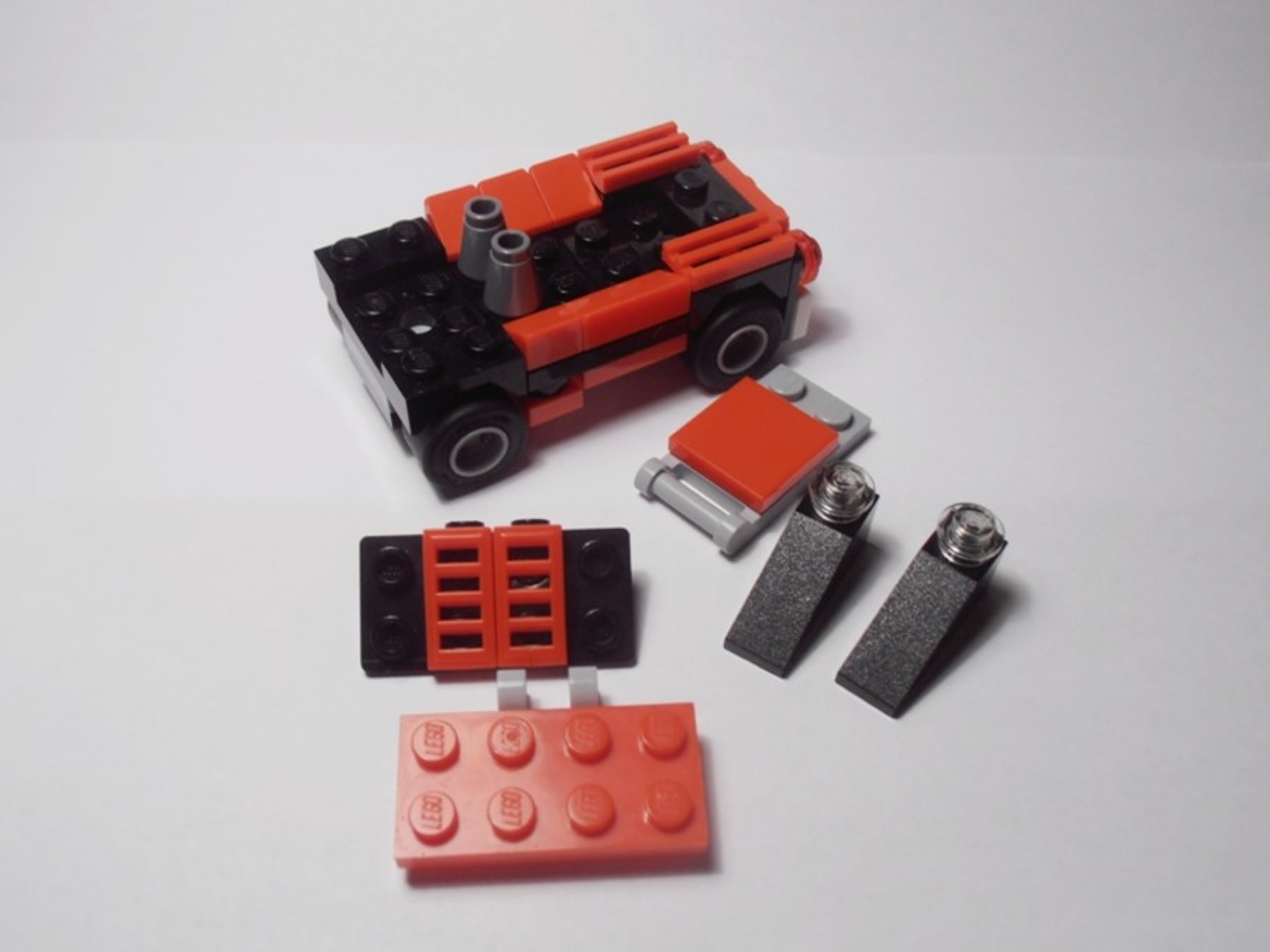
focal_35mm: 37
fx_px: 1357
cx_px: 635
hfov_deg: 50.1
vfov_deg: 38.7
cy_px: 476
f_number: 3.9
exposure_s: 1/60
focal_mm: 6.61
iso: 80
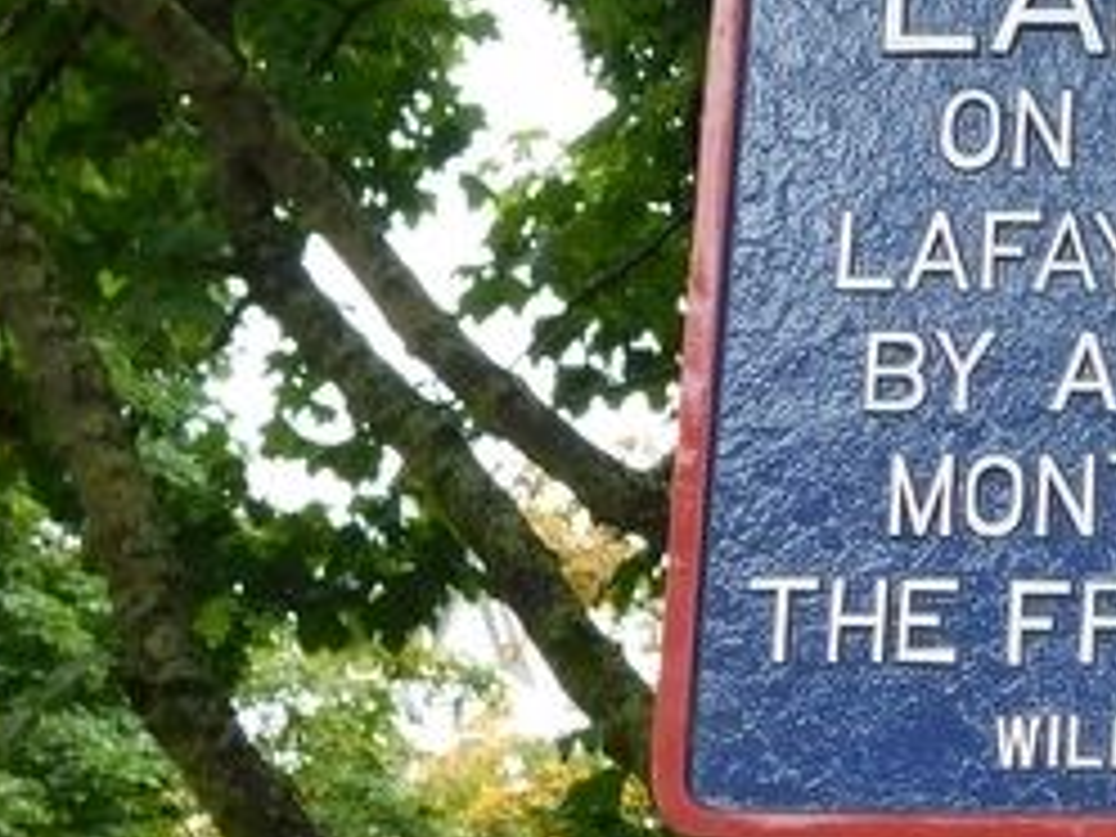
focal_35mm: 129
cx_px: 1598
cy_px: 356
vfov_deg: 11.5
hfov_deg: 14.4
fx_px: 4159
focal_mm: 7.1
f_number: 3.6
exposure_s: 1/60
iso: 125
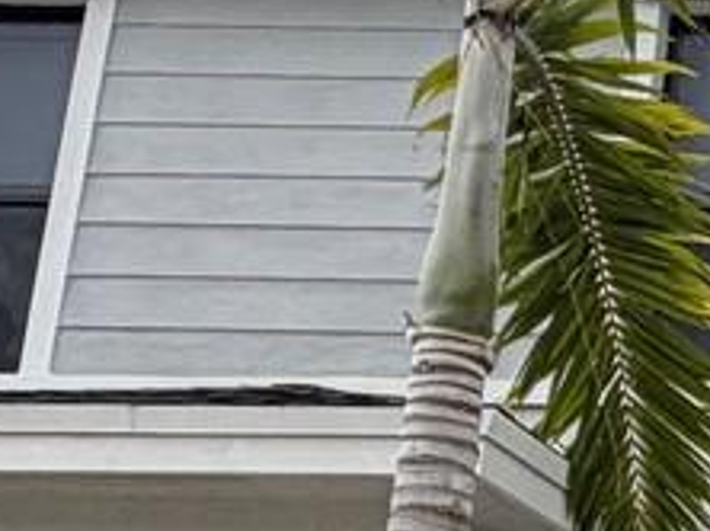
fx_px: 2069
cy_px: 669
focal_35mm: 101
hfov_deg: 14.5
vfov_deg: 14.1
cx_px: 1590
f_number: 2.2
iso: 50
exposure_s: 1/361
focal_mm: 2.22
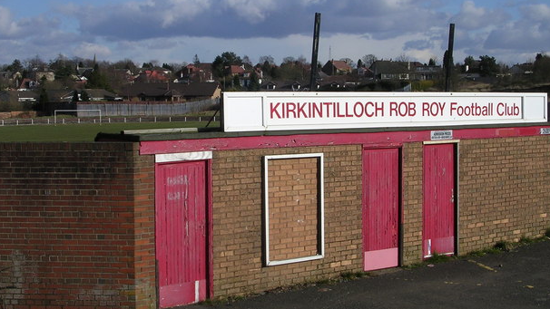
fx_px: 890
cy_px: 112
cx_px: 271
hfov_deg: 34.4
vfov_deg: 19.7
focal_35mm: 61
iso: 100
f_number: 6.4
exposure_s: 1/432
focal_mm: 8
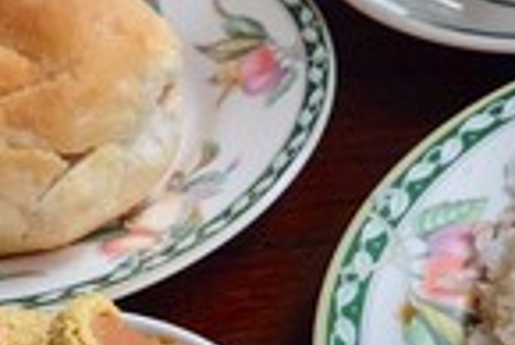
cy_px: 448
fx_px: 2248
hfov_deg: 12.5
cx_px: 742
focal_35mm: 157
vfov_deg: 8.6
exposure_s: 1/125
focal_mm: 25.4
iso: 400
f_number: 4.5
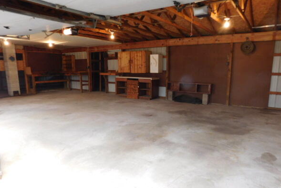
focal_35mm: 26
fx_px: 203
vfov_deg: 49.4
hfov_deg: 69.4
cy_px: 107
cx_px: 141
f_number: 3
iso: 125
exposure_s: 1/50
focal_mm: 4
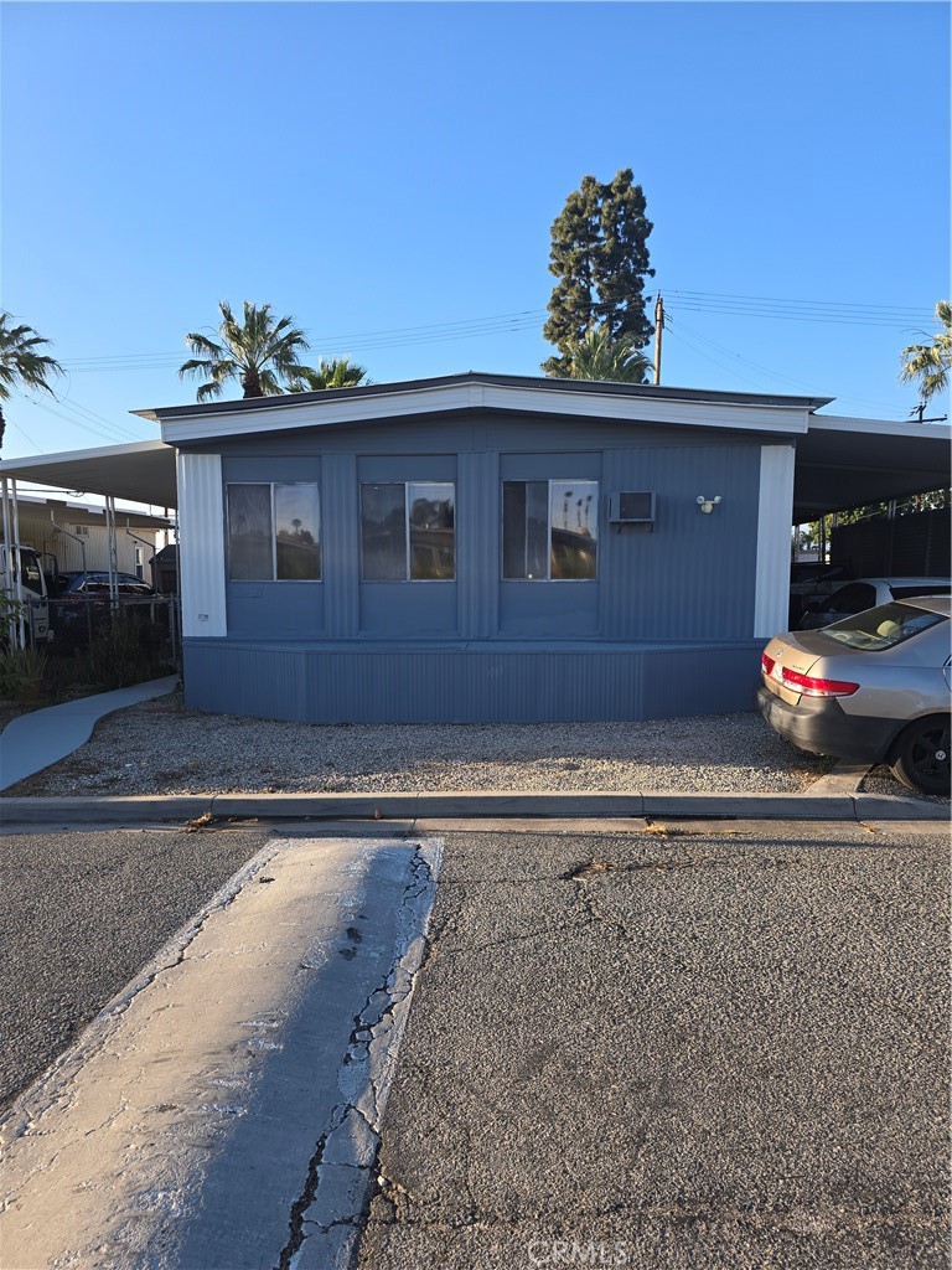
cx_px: 476
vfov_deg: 73.9
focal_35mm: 23
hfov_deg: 58.9
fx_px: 843
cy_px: 635
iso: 12
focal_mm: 6.3
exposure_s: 1/262
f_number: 1.7
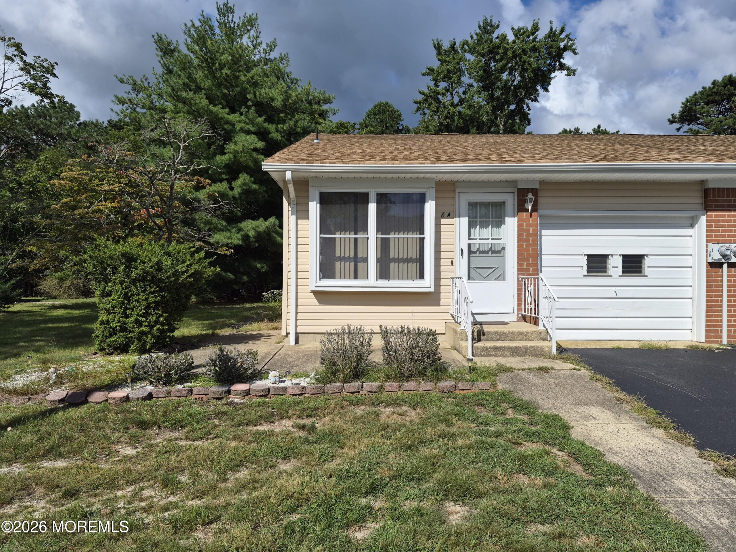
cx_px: 368
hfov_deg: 73.9
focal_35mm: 23
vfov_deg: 58.9
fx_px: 489
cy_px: 276
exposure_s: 1/7696
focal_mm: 5.4
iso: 64
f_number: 1.8
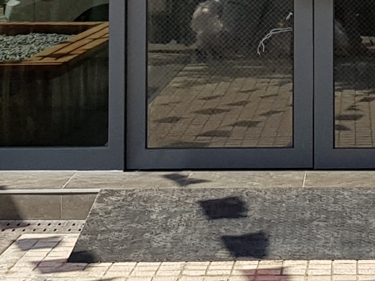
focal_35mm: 155
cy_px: -104
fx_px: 1679
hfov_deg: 12.6
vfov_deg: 9.4
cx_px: 382
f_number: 1.7
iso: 40
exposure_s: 1/1308
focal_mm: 4.2
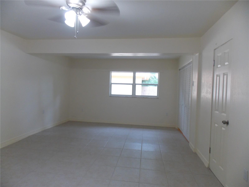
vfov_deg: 58.9
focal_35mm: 23
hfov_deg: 73.9
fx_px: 165
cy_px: 94
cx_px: 124
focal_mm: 4
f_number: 3.1
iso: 160
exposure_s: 1/30
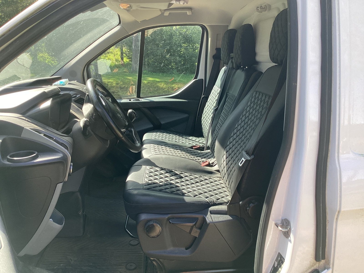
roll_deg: -1.7
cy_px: 136
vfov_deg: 45.4
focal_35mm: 31
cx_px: 182
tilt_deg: -14.8
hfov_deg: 58.4
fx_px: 326
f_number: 2.4
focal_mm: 3.3
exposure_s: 1/120
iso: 32
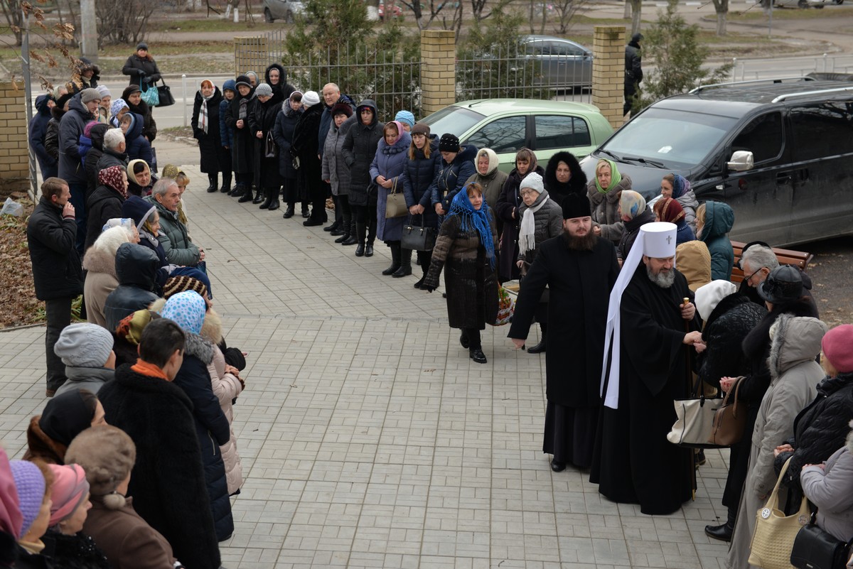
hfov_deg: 32.4
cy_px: 284
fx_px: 1470
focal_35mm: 62
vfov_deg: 21.9
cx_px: 426
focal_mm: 62
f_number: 4
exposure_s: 1/250
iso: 450
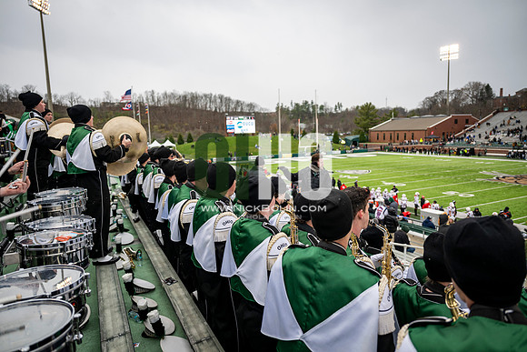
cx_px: 264
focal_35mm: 24
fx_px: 351
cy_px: 176
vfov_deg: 53.2
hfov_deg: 73.7
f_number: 2.8
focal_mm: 24
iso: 160
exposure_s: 1/500
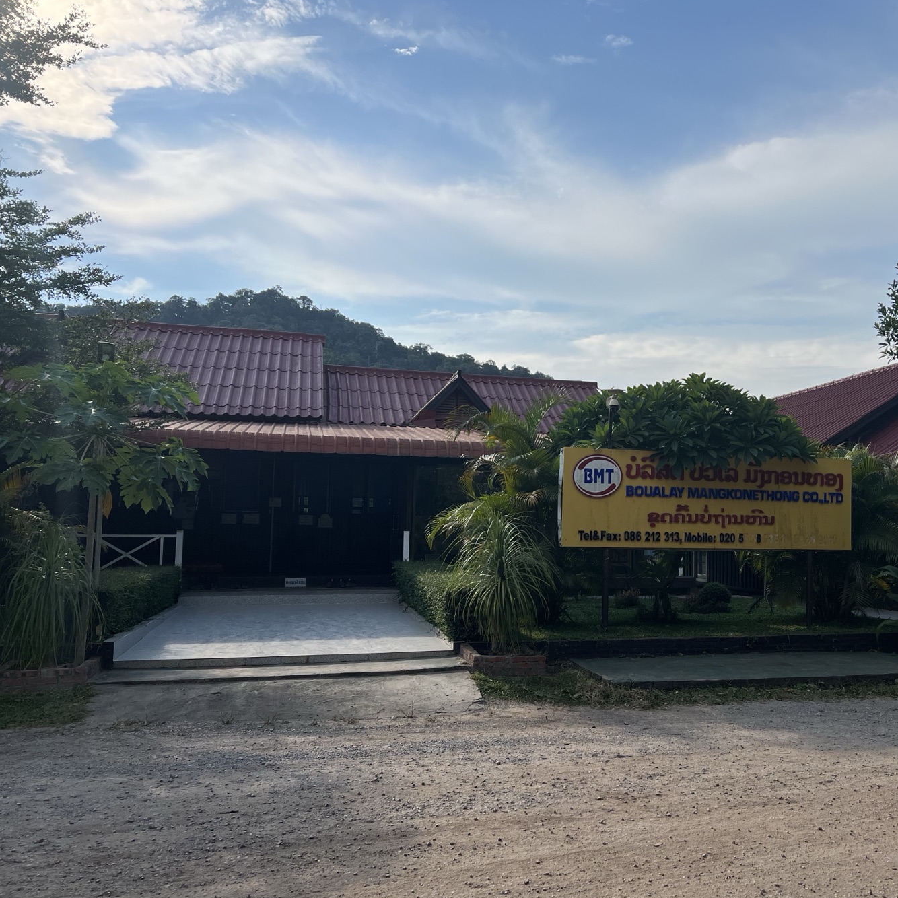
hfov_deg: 51.7
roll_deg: -0.9
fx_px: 910
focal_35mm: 31
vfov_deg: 52.5
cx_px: 584
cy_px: 450
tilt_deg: +3.7
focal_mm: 5.7
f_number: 1.5
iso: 50
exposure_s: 1/8696
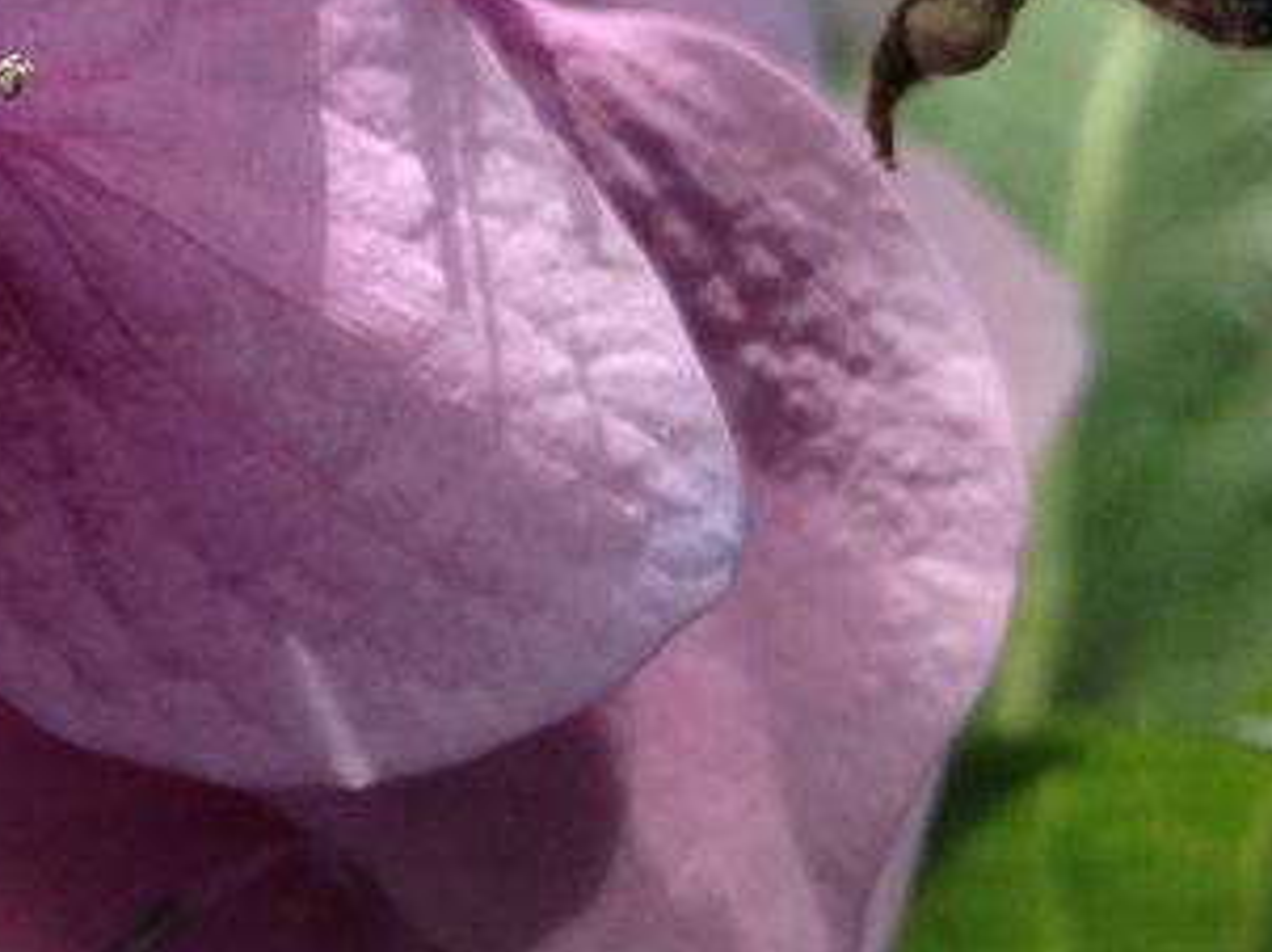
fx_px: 4112
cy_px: -122
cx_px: -270
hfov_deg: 16.8
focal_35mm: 112
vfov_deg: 12.9
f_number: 2.4
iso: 50
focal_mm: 4.13
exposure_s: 1/753
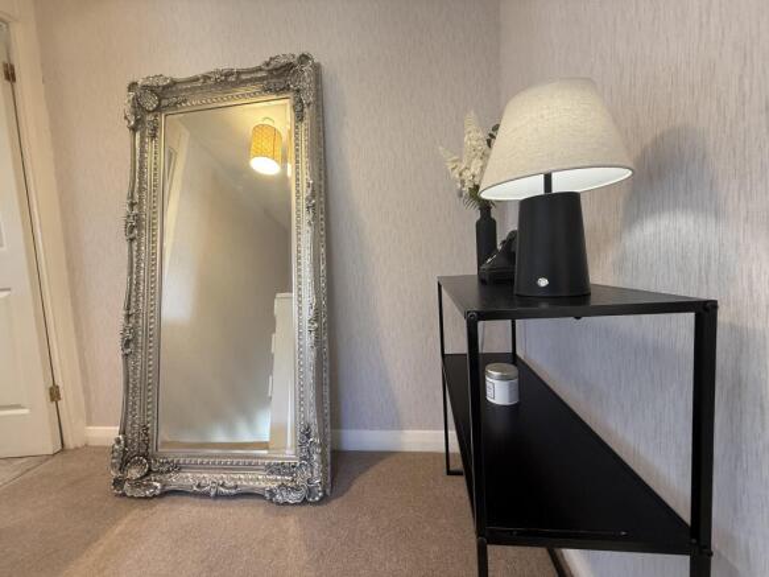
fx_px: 311
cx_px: 384
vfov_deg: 85.7
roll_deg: +3.1
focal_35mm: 14
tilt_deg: -4.1
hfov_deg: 102.1
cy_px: 288
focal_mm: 2.22
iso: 200
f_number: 2.2
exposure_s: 1/50
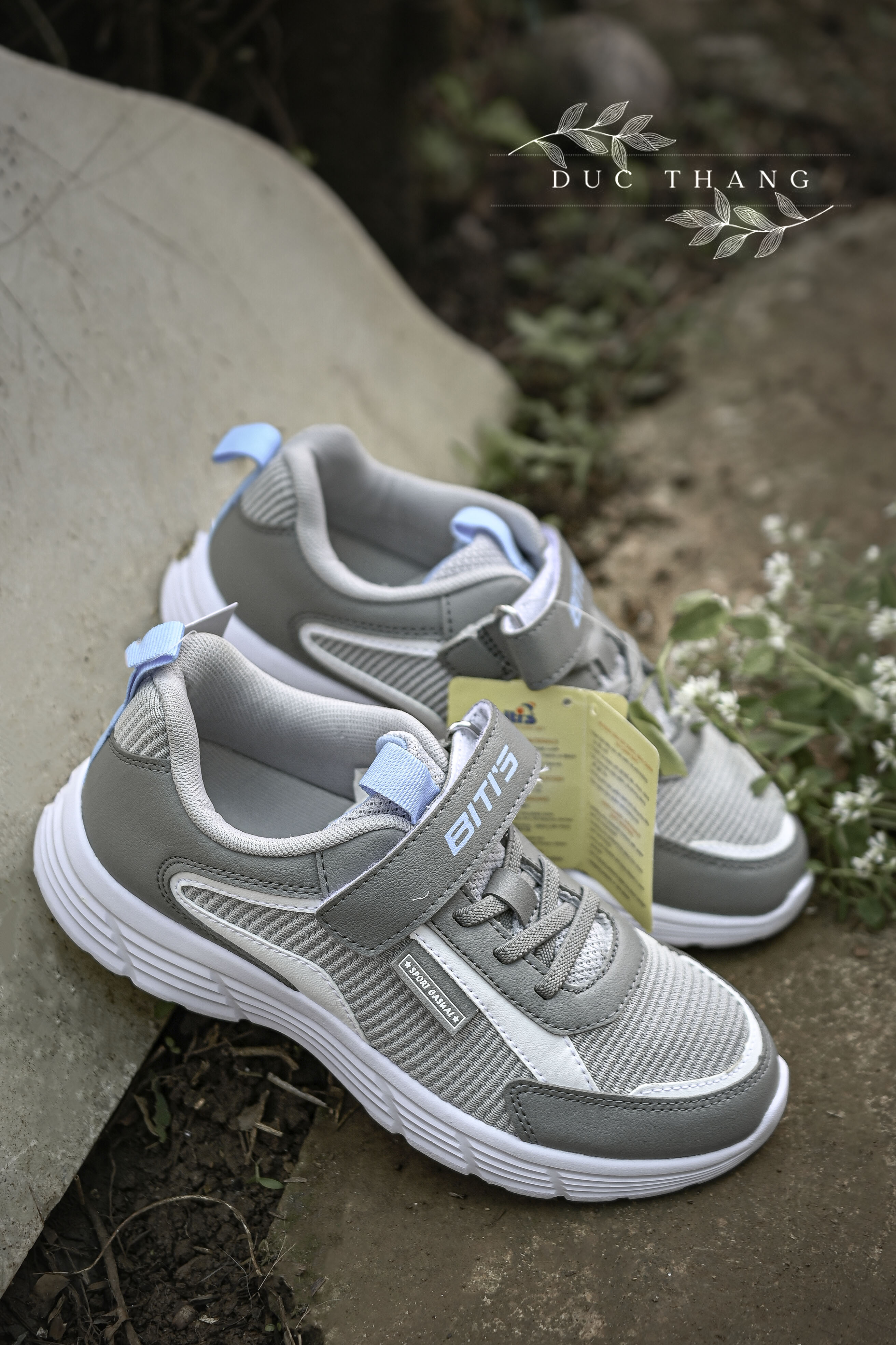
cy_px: 672
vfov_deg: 33.4
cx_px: 448
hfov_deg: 22.6
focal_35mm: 60
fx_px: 2240
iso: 80
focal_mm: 40
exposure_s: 1/500
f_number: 2.8
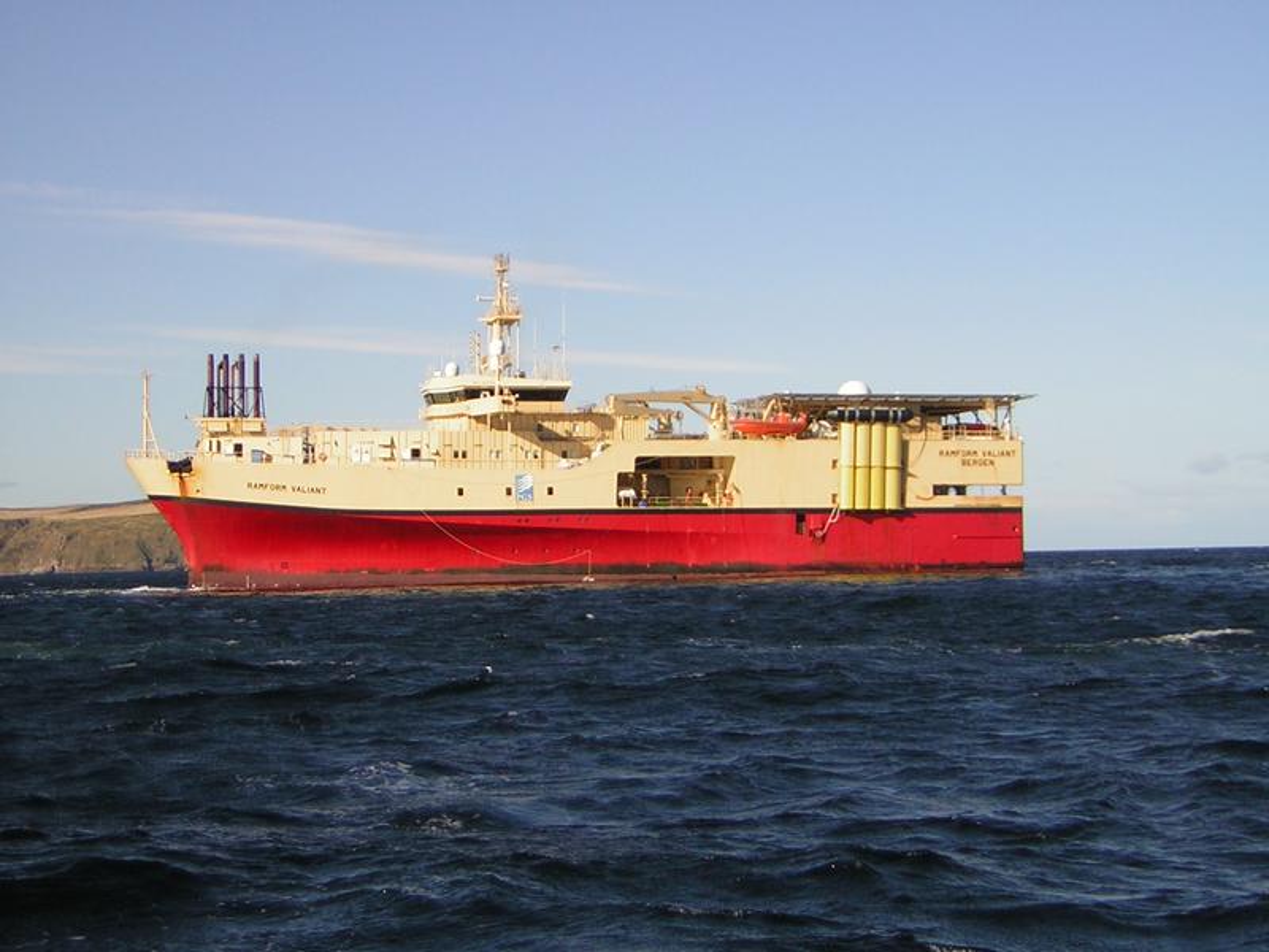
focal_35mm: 74
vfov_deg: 19.9
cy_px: 476
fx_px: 2713
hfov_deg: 26.3
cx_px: 634
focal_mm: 9.6
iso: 50
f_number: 3.8
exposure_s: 1/787
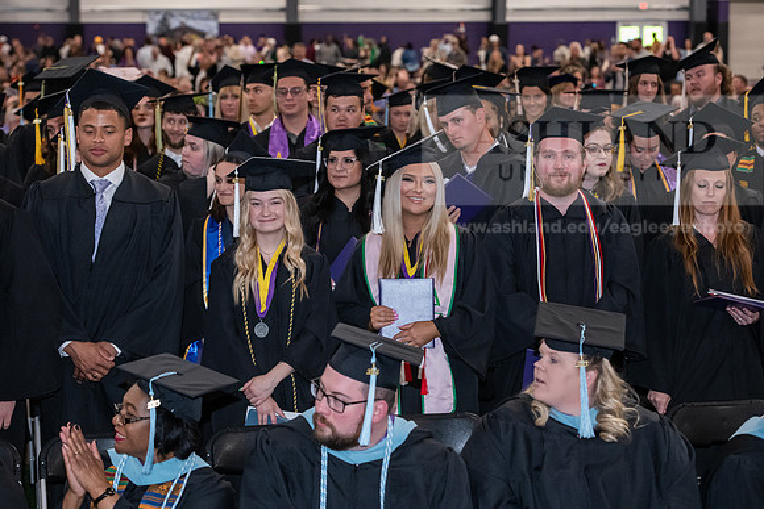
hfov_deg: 22.6
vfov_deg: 15.2
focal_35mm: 90
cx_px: 382
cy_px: 254
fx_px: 1910
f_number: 5
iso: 4000
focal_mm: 90
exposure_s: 1/200
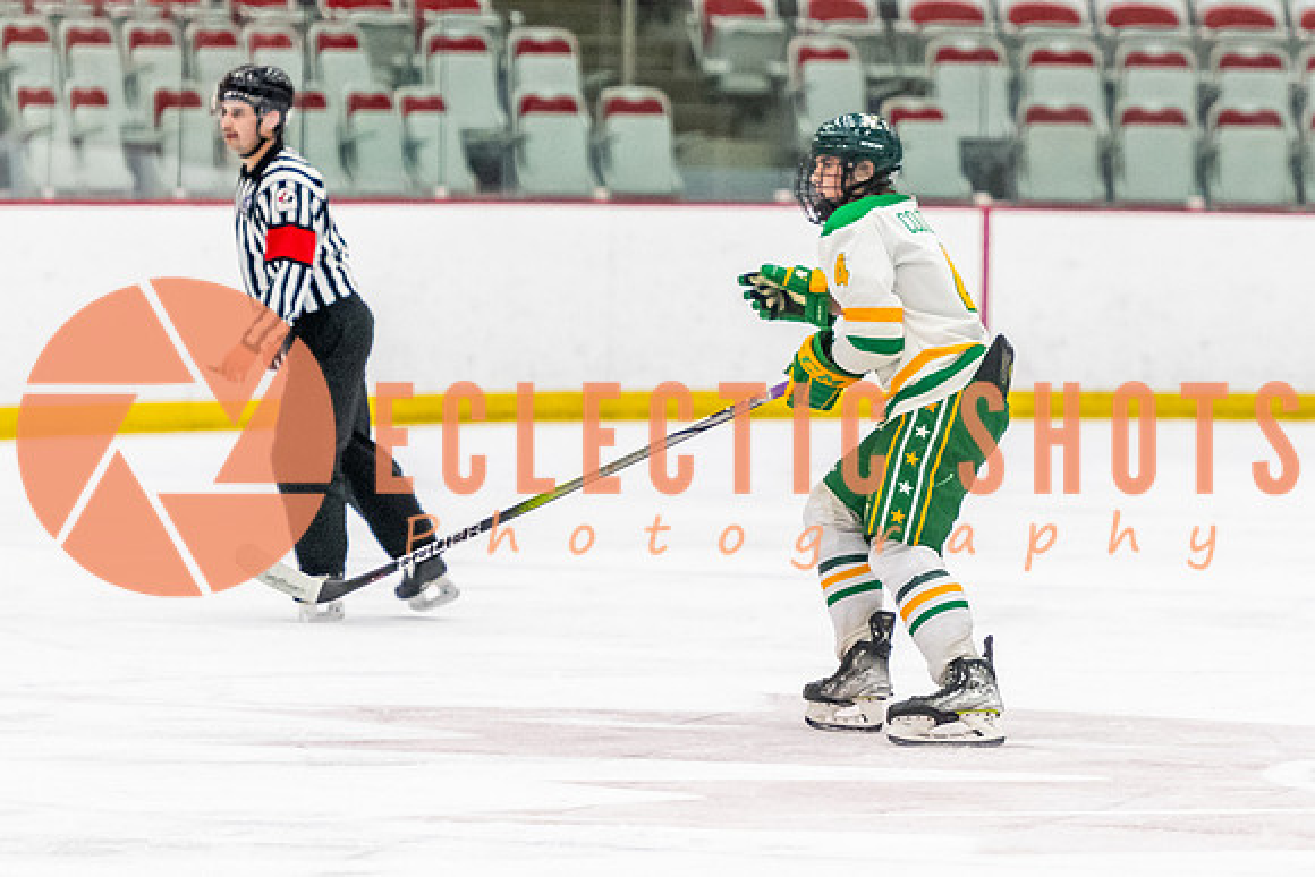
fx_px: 12086
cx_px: 848
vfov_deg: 4.2
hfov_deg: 6.2
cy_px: 370
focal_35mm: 331
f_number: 2.8
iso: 4000
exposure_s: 1/640
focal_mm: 170
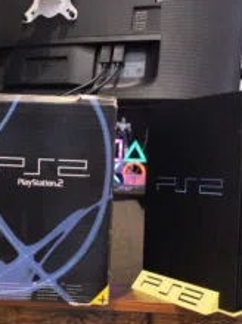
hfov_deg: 34.1
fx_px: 392
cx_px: 87
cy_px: 194
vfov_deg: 44.6
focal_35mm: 42
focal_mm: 6.57
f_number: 1.6
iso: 125
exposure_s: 1/23.8
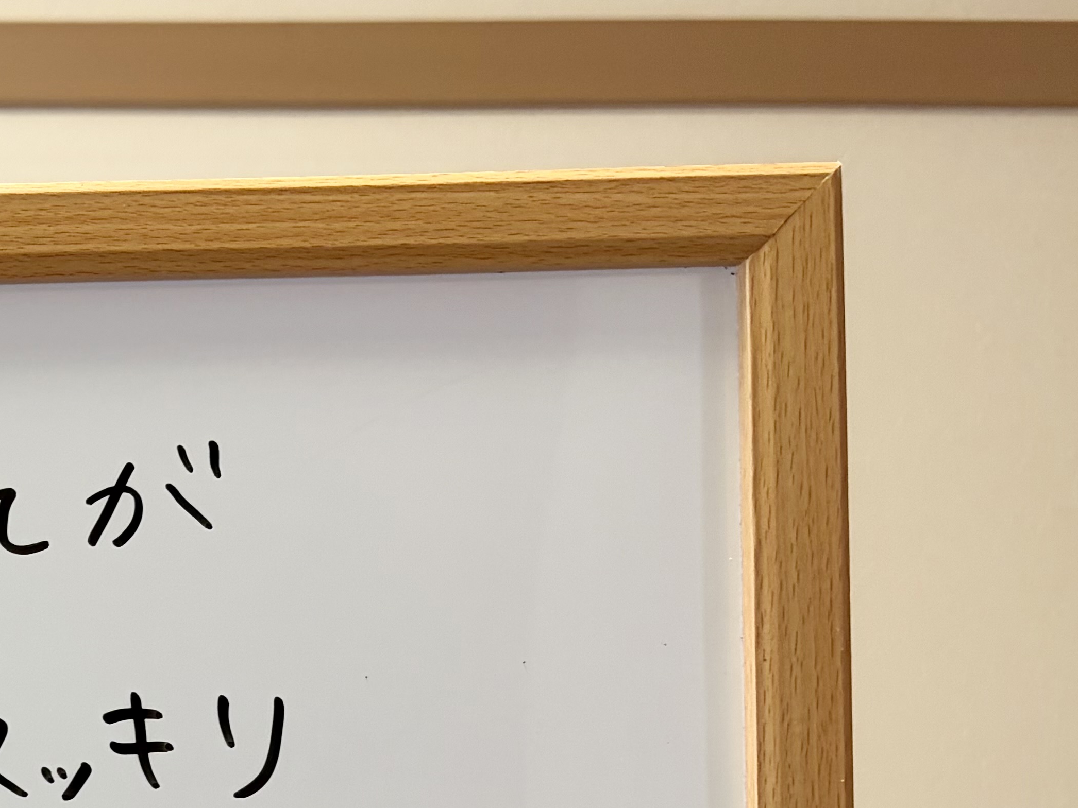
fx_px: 2211
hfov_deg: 23.8
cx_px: -360
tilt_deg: +1.6
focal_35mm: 71
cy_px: 870
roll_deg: -0.5
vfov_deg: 19.9
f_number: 1.6
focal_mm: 5.96
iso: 100
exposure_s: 1/60
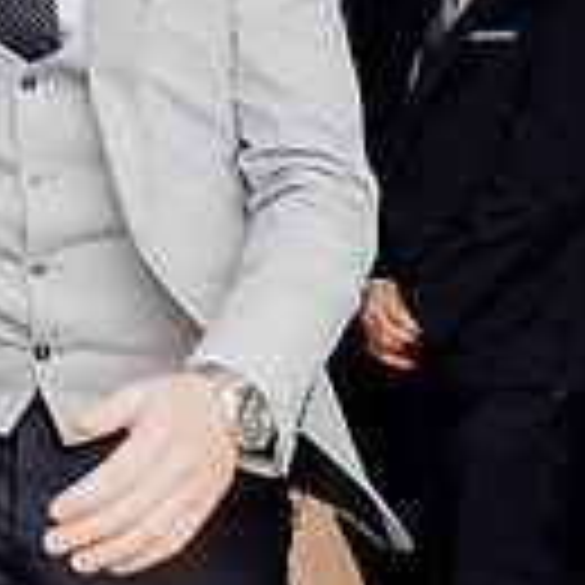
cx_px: -108
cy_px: -34
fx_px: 1816
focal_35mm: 95
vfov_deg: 17.7
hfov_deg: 17.5
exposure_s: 1/200
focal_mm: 25
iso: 320
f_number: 3.5
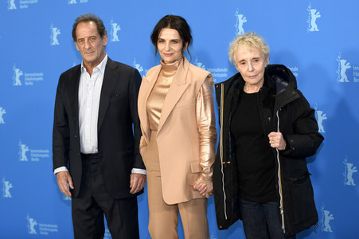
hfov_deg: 28.9
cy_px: 120
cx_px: 180
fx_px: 698
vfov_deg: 19.4
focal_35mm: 70
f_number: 2.8
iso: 800
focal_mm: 70
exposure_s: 1/400
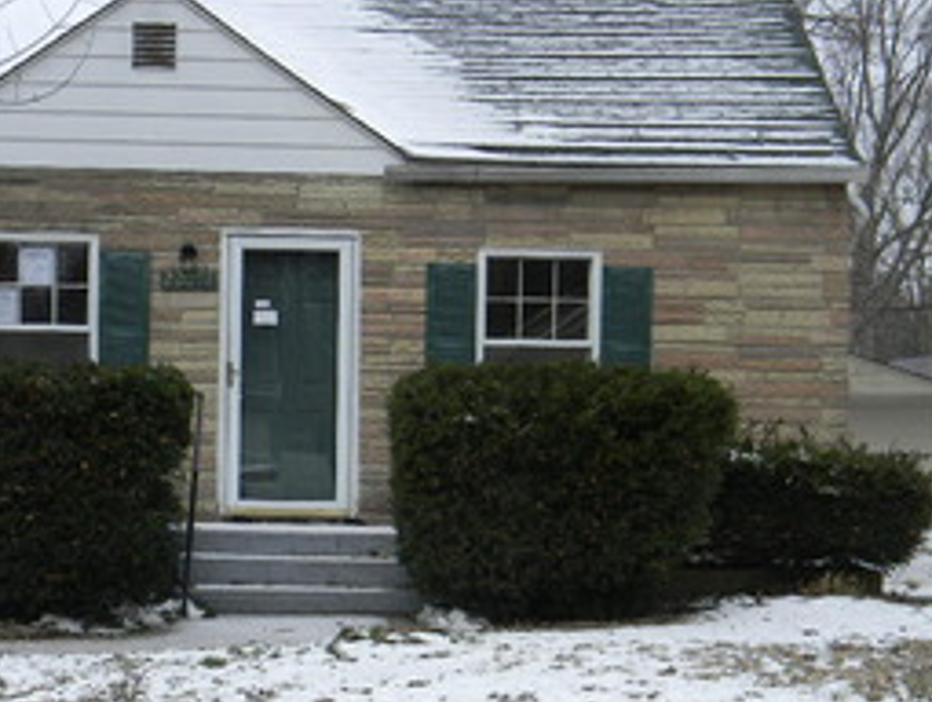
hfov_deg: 25.5
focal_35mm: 76
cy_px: 333
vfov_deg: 19.4
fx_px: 2049
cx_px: 322
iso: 80
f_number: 4.1
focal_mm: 10.1
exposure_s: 1/451
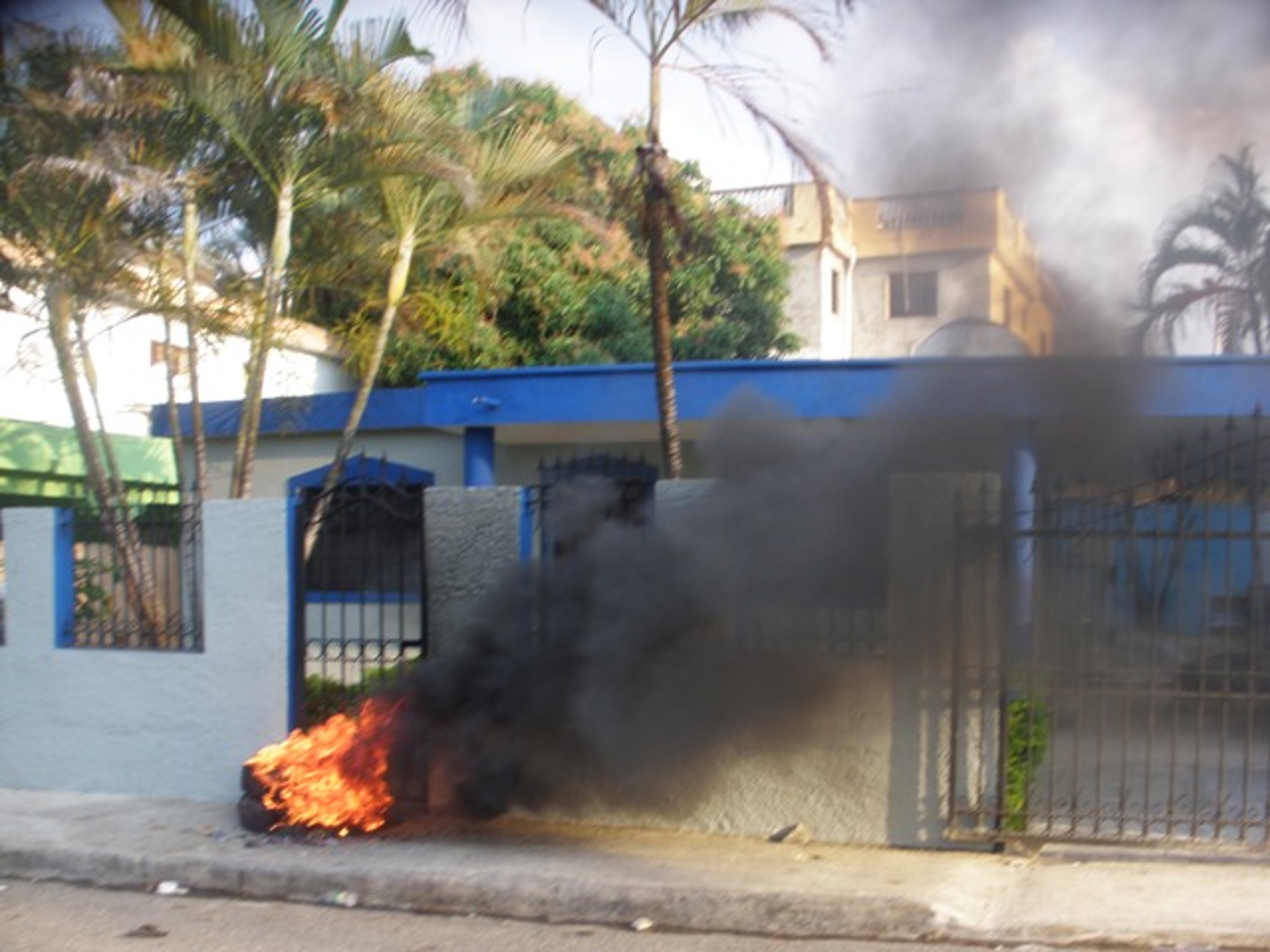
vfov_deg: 39.7
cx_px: 635
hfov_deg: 51.4
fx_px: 1321
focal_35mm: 36
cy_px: 476
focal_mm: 6.3
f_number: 3.5
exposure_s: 1/125
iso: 64
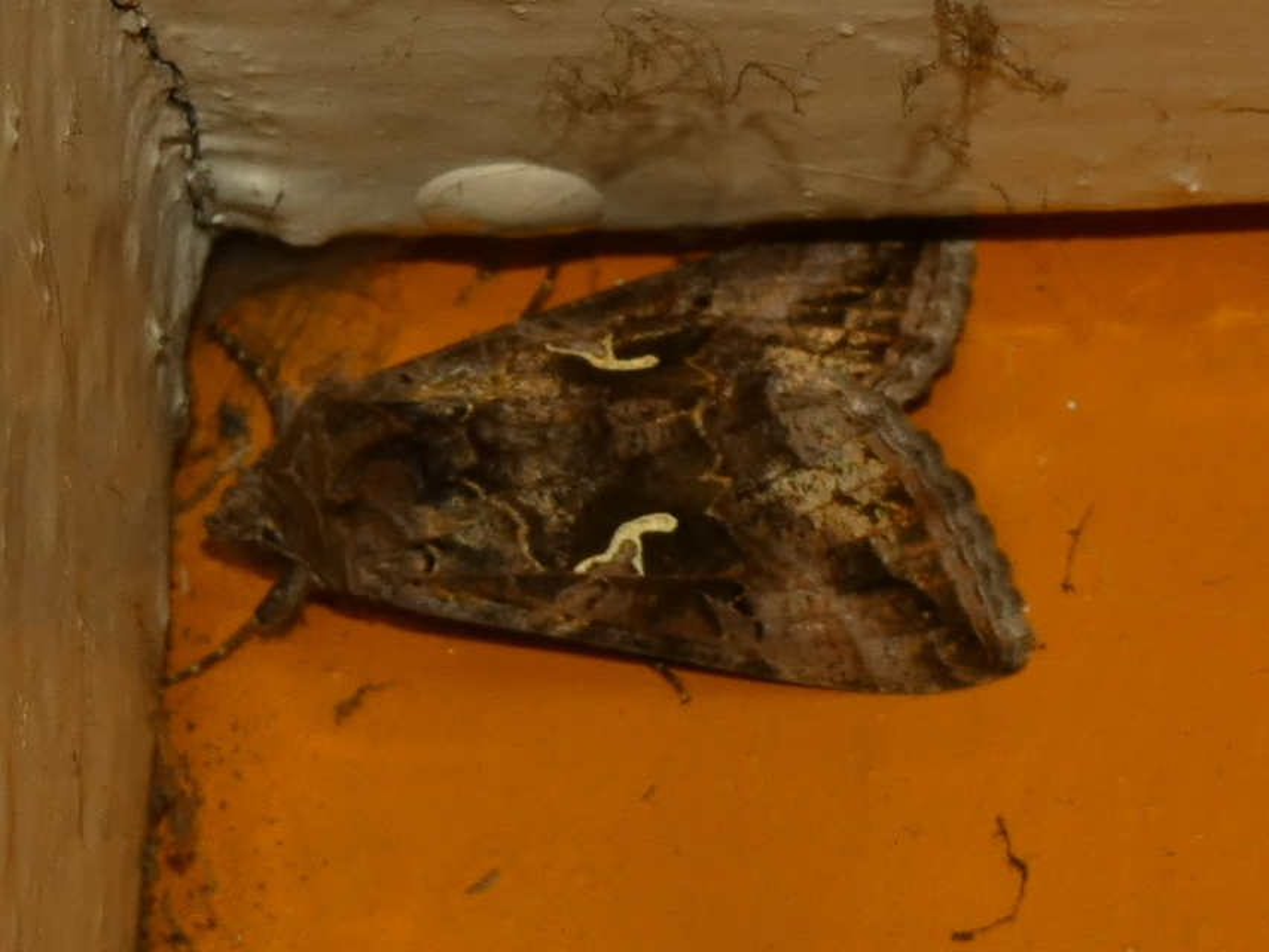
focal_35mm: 125
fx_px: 4583
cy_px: 476
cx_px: 634
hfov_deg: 15.8
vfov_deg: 11.9
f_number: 5.2
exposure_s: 1/40
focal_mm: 22.4
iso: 80
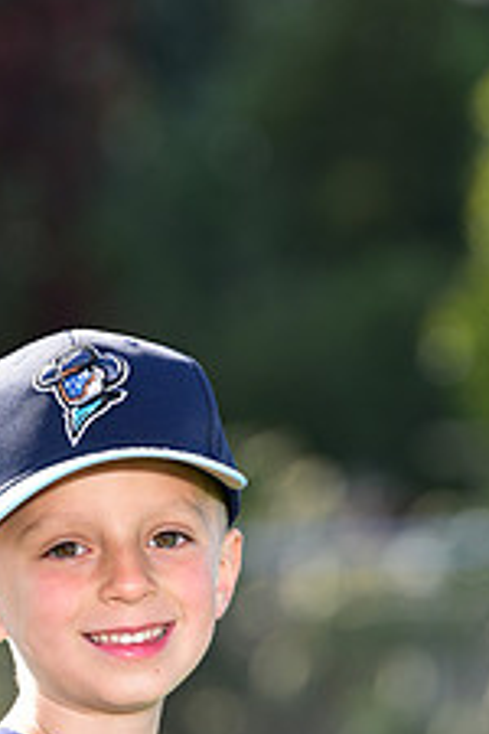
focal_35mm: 516
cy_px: 858
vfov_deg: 4.0
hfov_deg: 2.7
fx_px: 10513
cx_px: 96
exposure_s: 1/160
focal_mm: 200
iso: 80
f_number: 5
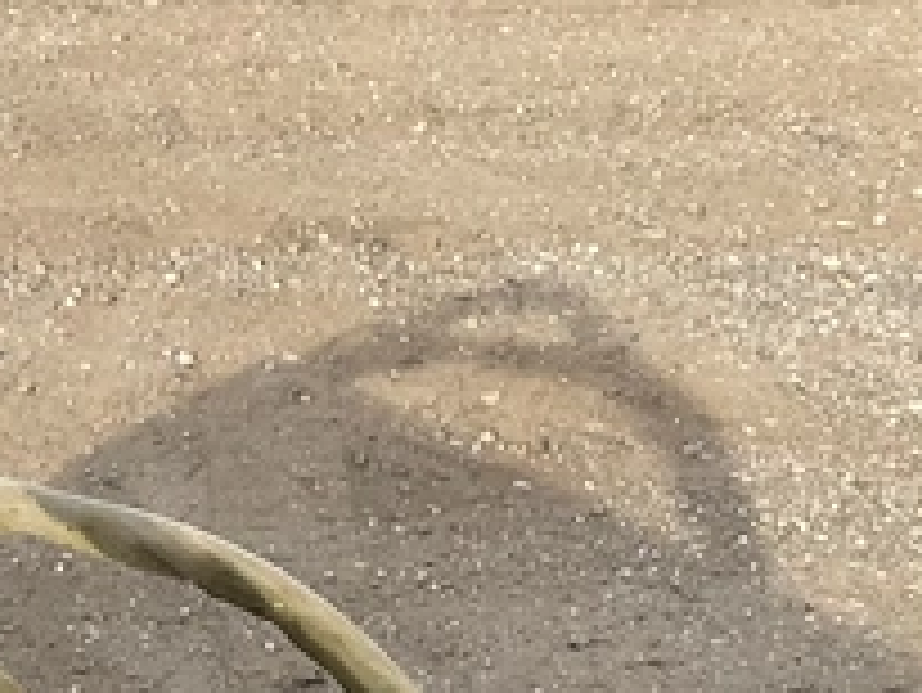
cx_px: 153
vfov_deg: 12.9
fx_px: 2825
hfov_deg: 18.3
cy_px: 1177
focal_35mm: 106
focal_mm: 3
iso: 25
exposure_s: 1/365
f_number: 1.8
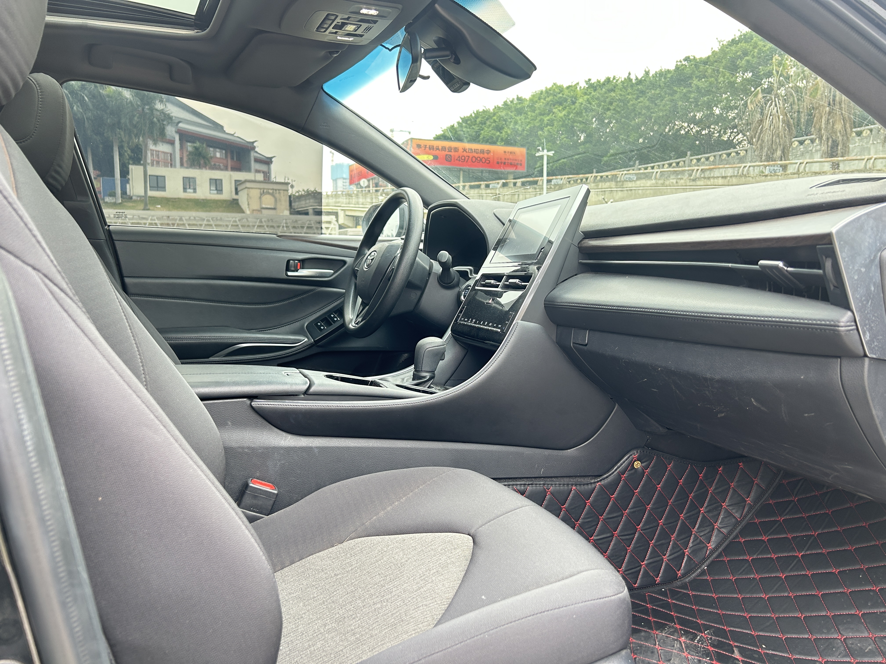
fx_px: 665
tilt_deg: -6.9
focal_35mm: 26
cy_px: 332
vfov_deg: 53.1
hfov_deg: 67.3
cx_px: 443
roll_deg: +0.5
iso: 64
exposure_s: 1/131
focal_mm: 5.7
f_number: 1.5
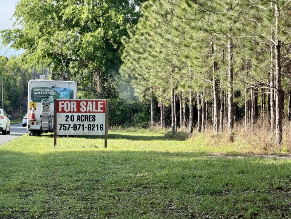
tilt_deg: -3.5
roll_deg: +0.2
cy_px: 110
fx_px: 841
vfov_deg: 14.8
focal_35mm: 100
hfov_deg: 19.6
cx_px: 146
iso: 40
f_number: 2.8
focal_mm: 16.89
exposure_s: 1/124
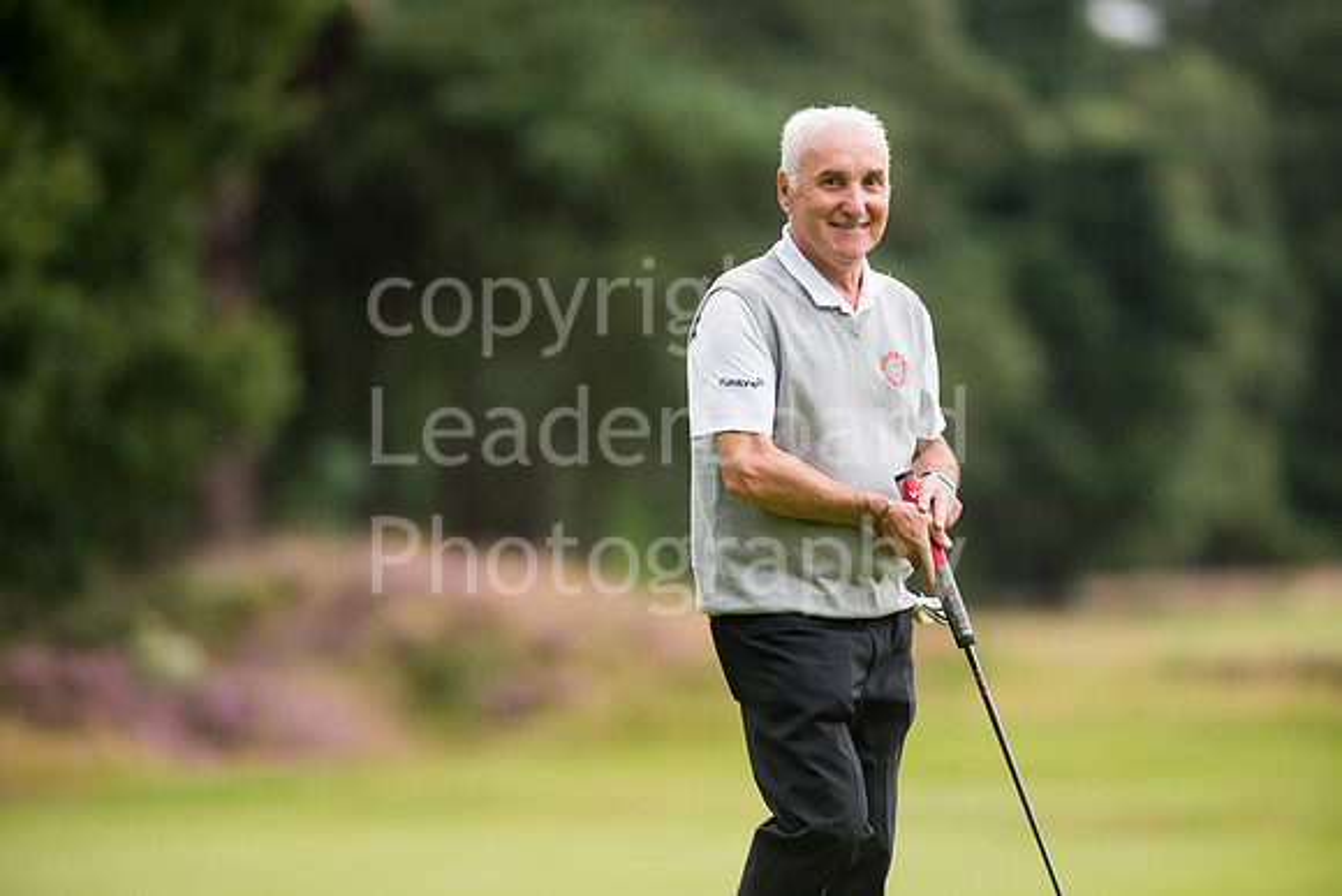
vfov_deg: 4.6
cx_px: 671
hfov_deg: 6.9
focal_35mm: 300
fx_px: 11185
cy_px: 448
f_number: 4.5
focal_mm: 300
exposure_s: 1/1250
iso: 500
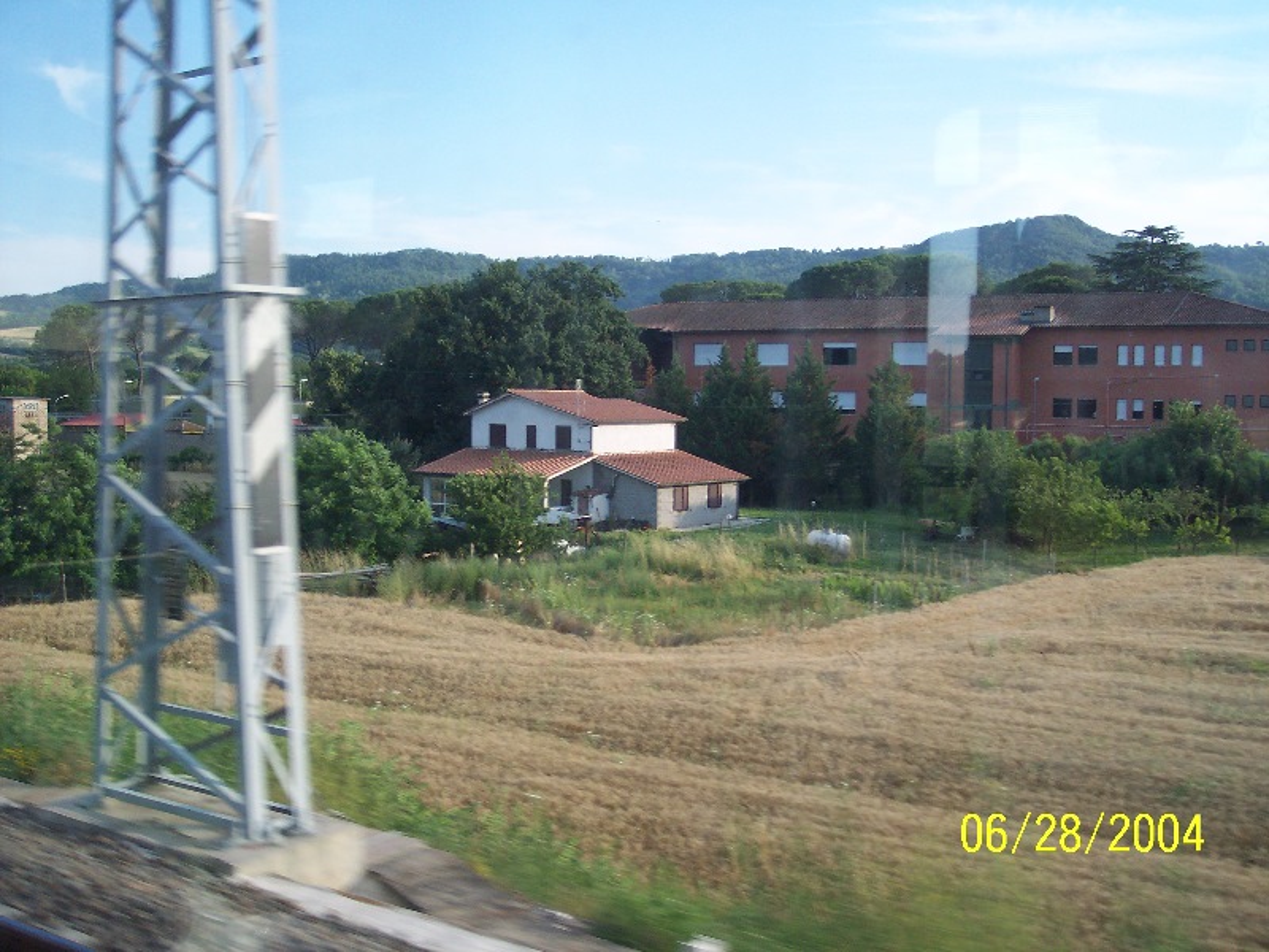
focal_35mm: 38
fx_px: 1393
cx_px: 634
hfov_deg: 49.0
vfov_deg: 37.7
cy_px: 476
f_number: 2.8
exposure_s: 1/250
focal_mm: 8
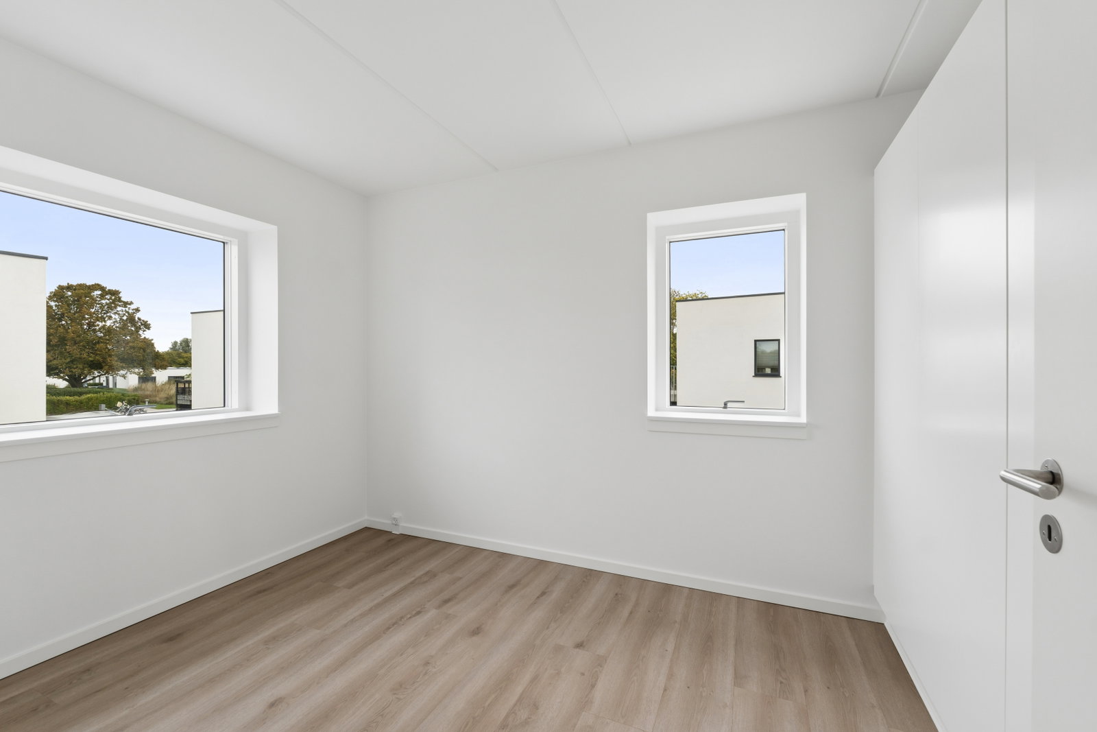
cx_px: 548
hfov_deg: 97.6
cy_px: 366
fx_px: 480
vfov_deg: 74.6
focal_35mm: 16
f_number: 8
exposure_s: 1/80
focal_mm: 10.5
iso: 200
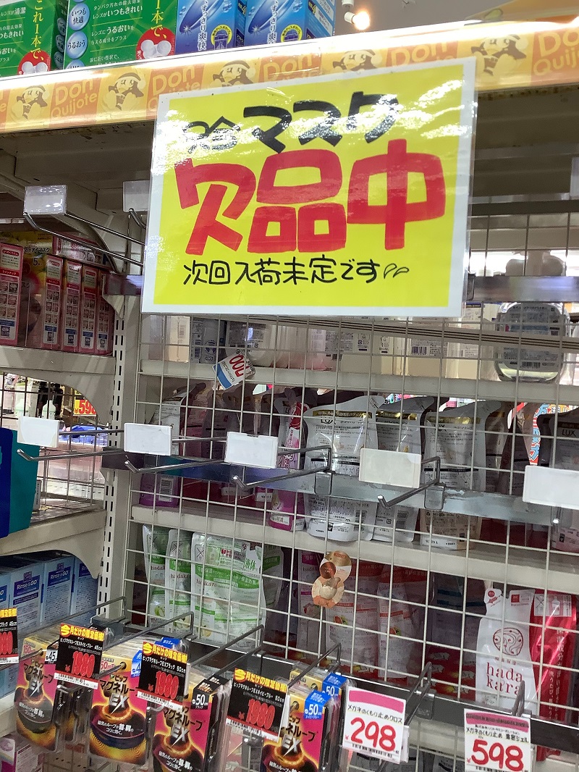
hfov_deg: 45.5
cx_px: 290
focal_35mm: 31
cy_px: 386
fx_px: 691
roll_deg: -5.4
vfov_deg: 58.3
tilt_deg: -0.9
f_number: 2.4
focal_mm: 3.3
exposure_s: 1/50
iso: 50
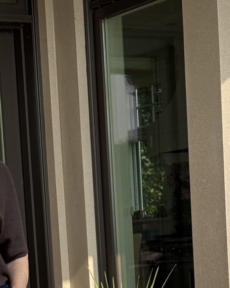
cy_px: 353
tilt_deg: -6.4
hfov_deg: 13.1
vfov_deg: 16.0
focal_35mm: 115
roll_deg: +3.1
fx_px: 979
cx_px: -22
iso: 64
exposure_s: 1/2110
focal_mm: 6.76
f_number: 1.78
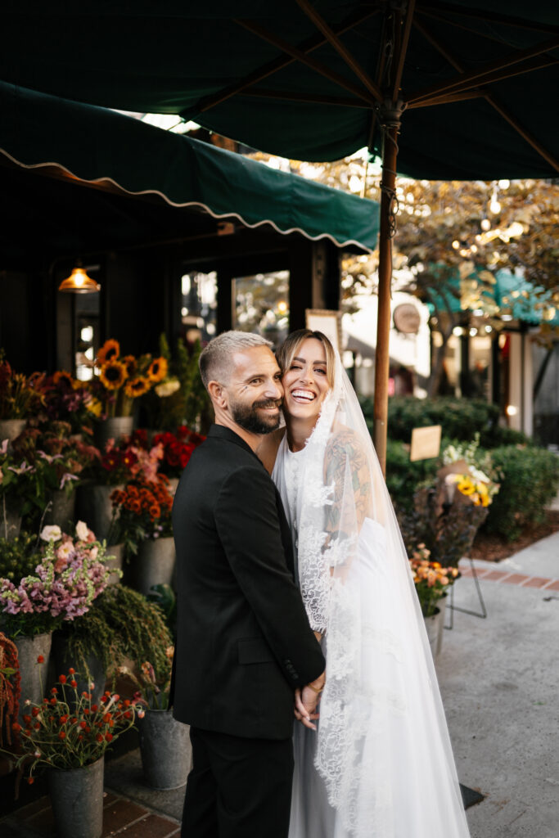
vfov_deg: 54.4
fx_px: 815
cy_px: 419
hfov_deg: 37.9
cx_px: 280
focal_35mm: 35
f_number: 1.4
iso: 400
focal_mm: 35
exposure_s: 1/1000
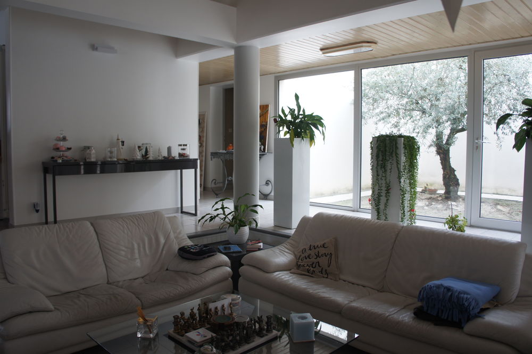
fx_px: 399
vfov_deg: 47.9
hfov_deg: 67.4
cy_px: 177
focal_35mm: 27
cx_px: 266
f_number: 3.5
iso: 200
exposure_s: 1/30
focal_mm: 18
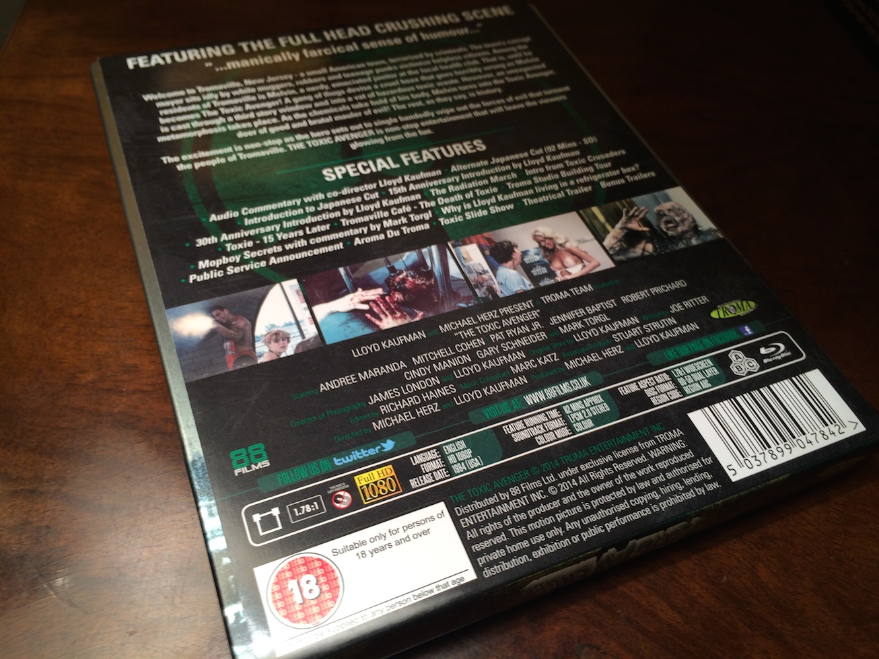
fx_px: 762
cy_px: 330
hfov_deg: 60.0
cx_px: 440
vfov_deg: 46.8
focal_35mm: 30
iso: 40
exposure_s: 1/60
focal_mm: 4.12
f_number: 2.2
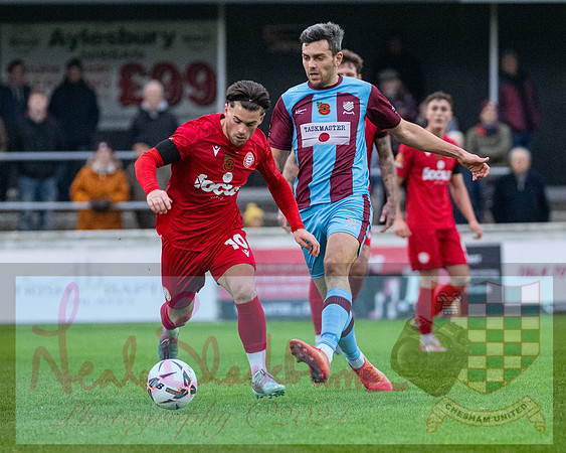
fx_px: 7336
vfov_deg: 3.5
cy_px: 234
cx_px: 282
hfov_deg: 4.4
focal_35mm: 438
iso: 4000
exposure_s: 1/1250
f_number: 2.8
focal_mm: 210
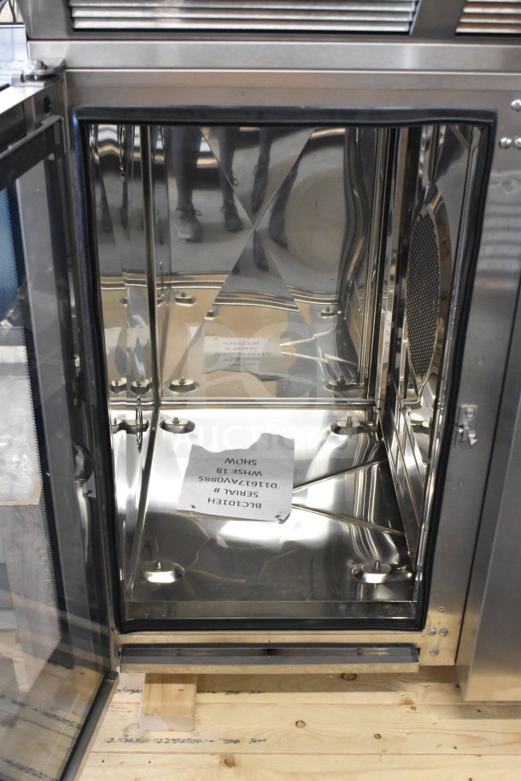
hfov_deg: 31.9
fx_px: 912
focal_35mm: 42
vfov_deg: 46.4
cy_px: 390
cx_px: 260
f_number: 6.3
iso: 6400
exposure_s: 1/160
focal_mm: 28
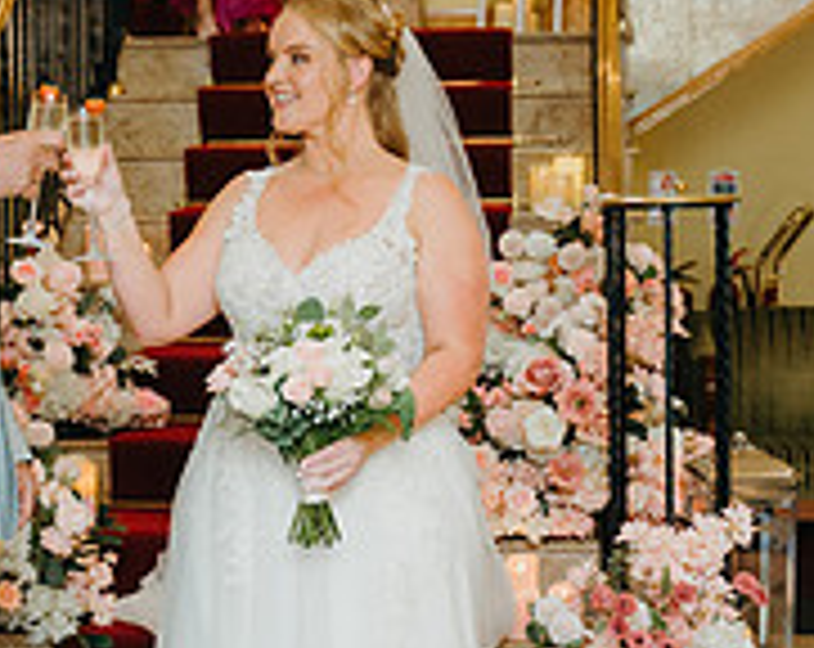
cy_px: 357
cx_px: 228
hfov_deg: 21.4
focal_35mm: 89
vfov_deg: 17.2
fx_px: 2140
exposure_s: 1/160
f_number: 2.8
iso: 1250
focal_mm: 28
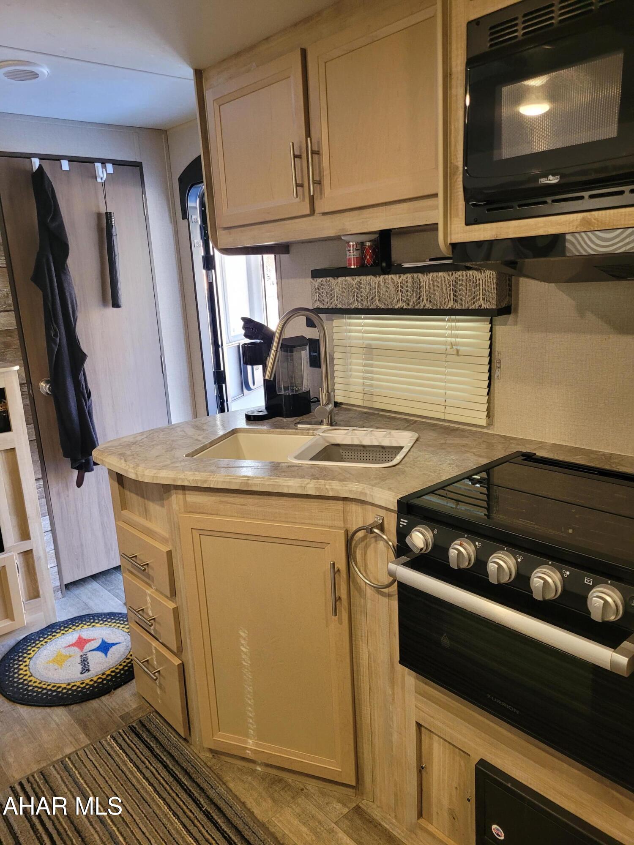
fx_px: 635
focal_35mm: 26
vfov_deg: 67.3
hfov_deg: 53.1
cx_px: 317
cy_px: 422
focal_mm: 5.4
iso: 250
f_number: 1.8
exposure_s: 1/40
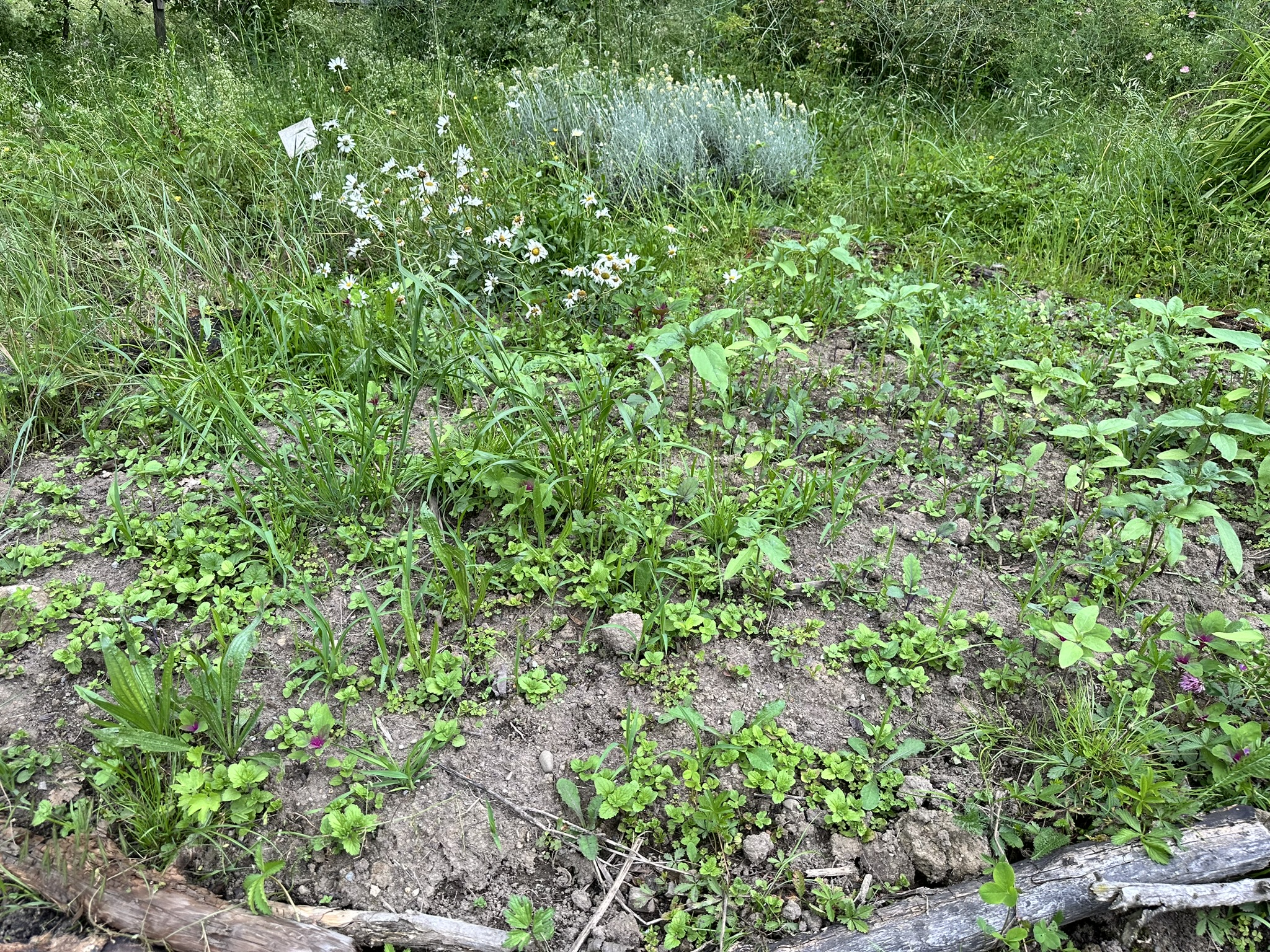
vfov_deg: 56.8
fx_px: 881
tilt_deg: -22.8
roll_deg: -2.8
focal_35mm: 24
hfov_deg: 71.6
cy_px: 476
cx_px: 635
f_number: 1.78
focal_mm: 6.86
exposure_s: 1/473
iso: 80
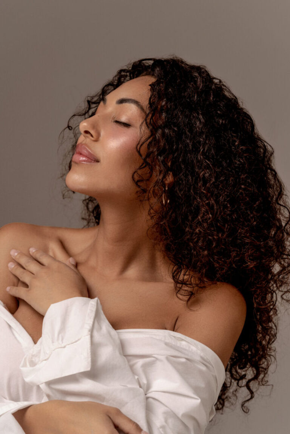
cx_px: 145
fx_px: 1087
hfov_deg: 15.2
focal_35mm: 90
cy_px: 217
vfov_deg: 22.6
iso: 100
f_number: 5.6
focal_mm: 90
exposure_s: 1/160
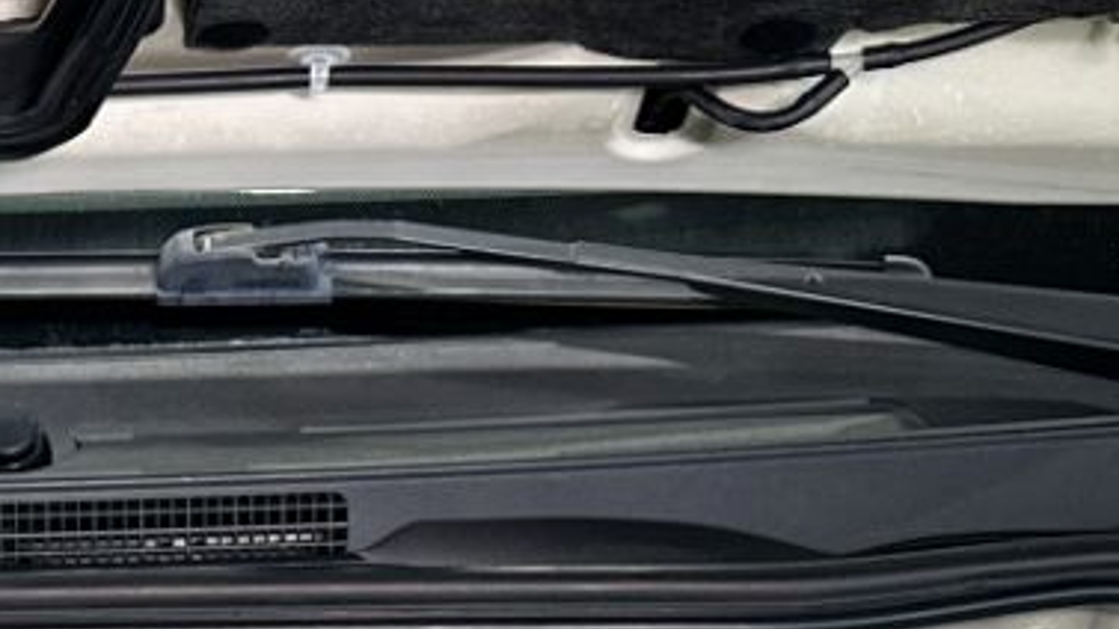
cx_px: -104
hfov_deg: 15.7
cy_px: 1614
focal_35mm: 133
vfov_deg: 8.2
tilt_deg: -38.7
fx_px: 3946
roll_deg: +2.5
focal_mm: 6.86
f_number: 1.78
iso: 160
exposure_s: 1/60
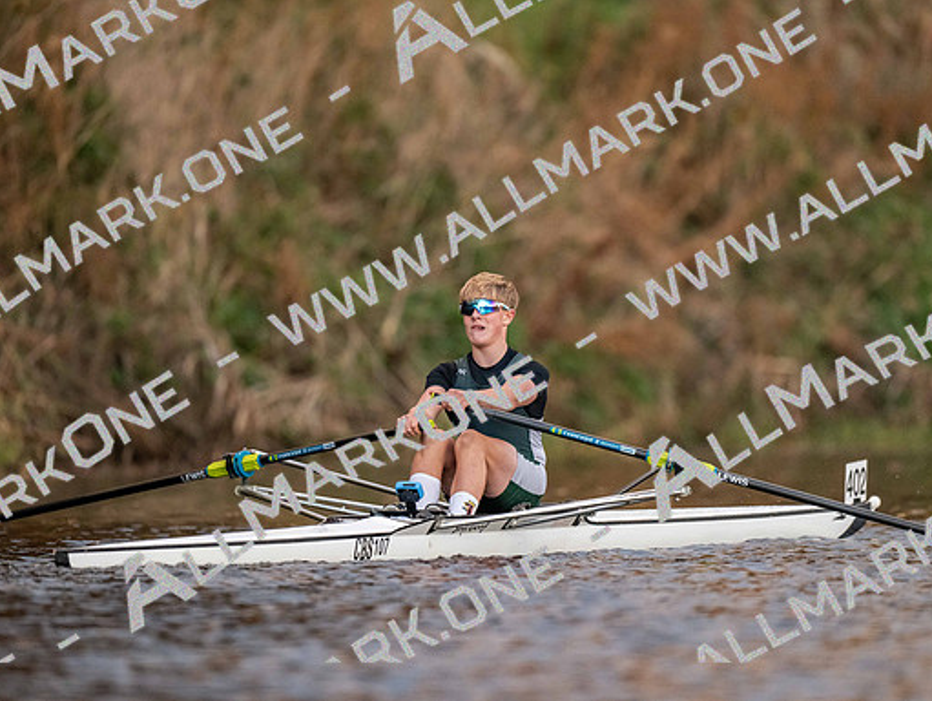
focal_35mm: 654
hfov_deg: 3.0
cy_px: 350
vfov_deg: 2.3
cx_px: 492
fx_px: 17621
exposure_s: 1/2000
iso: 5000
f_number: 4
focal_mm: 600
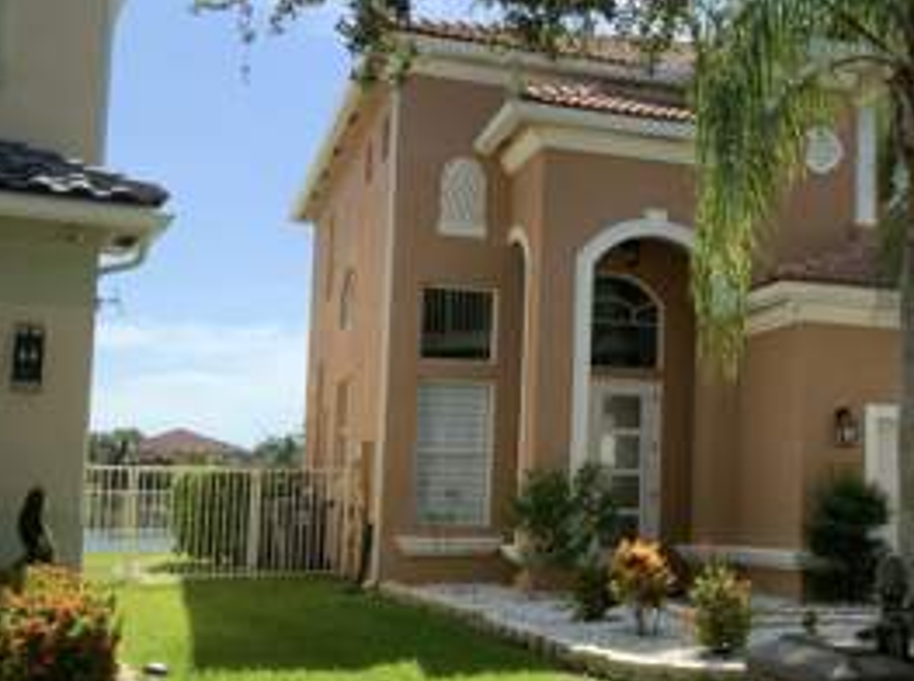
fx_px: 1396
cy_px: 342
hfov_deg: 34.4
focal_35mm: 53
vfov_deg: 27.4
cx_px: 806
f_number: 1.8
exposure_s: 1/1250
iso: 16
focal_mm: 3
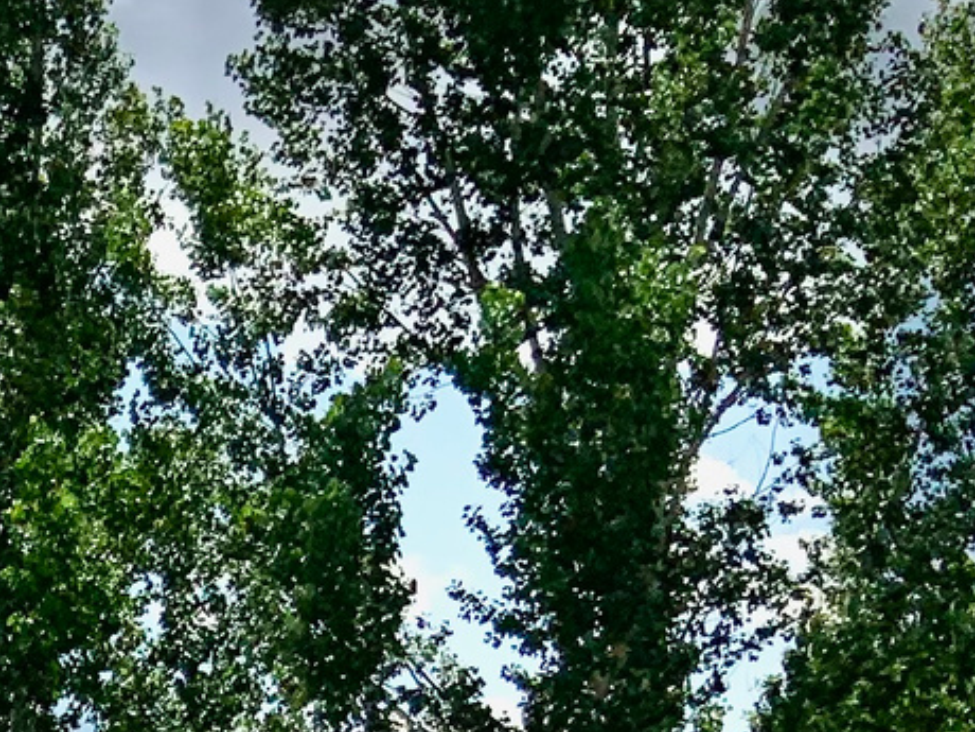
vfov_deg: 10.6
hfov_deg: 13.8
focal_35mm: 129
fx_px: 3633
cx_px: -727
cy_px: 1451
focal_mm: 3
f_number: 1.8
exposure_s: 1/3788
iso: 20
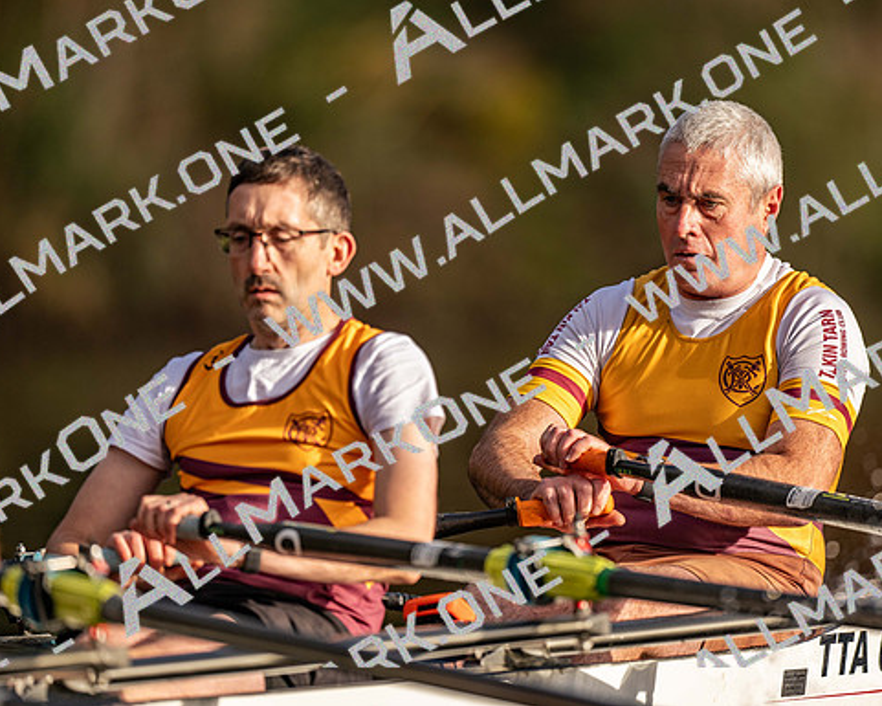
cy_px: 353
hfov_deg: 2.8
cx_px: 491
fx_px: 17728
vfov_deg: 2.3
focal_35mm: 679
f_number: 4
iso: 320
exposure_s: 1/2500
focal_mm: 600
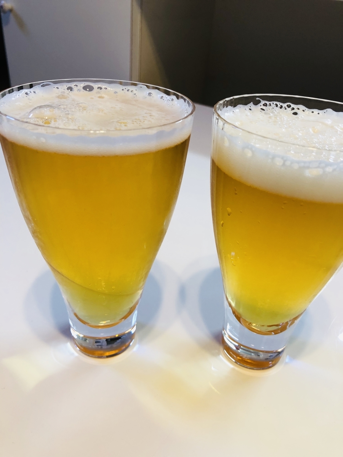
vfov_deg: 63.4
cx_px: 172
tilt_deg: -32.1
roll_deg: -3.2
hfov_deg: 49.7
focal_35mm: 28
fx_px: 370
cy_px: 228
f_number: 1.8
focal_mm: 3.99
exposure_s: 1/23
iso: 40
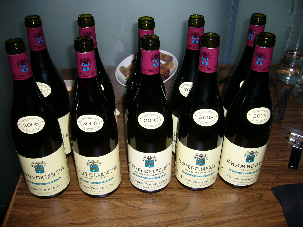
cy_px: 114
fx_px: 306
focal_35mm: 35
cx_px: 152
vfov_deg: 40.7
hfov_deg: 52.6
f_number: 2.8
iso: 100
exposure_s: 1/60
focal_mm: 5.8
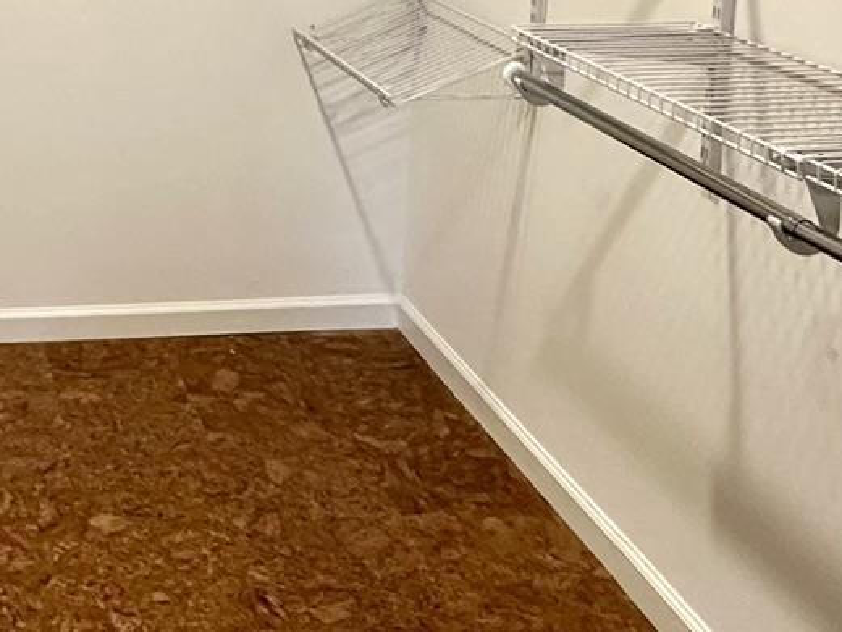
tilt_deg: -7.2
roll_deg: +0.1
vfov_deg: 24.9
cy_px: -40
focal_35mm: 55
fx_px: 1338
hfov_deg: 32.2
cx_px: 0
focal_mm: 2.22
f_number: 2.2
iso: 320
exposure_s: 1/120
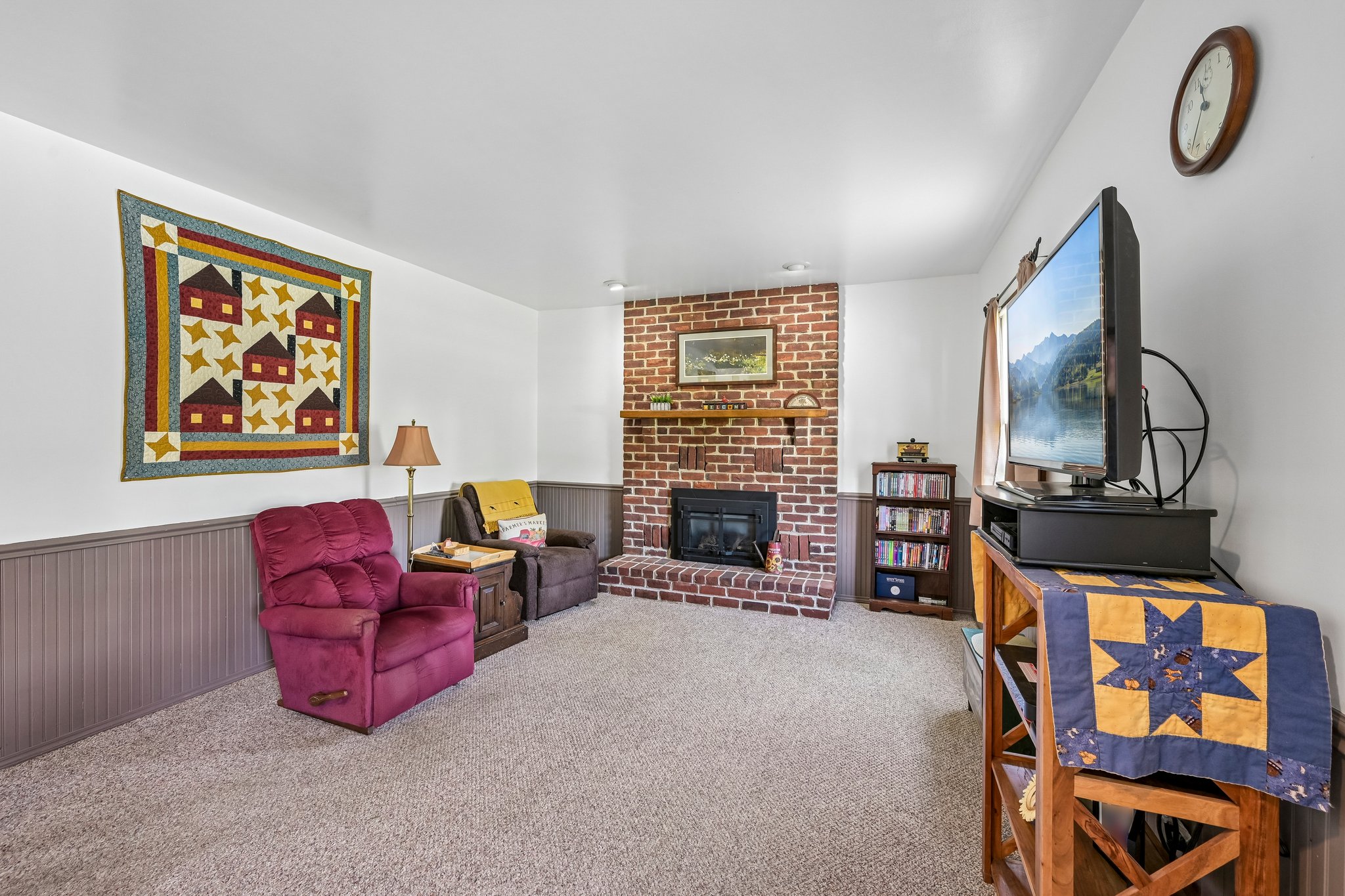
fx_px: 560
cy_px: 448
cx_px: 672
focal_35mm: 15
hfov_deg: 100.4
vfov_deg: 77.3
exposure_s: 1/2.5
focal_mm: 15
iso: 400
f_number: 8
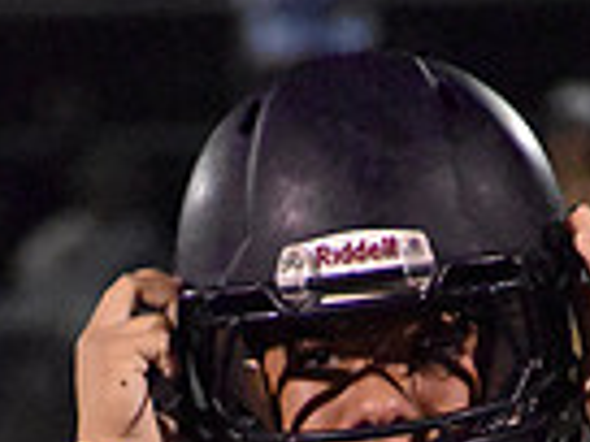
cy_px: 1135
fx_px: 20403
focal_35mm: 1197
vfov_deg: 1.2
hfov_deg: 1.7
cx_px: 310
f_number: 5.3
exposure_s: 1/320
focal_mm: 195
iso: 12800
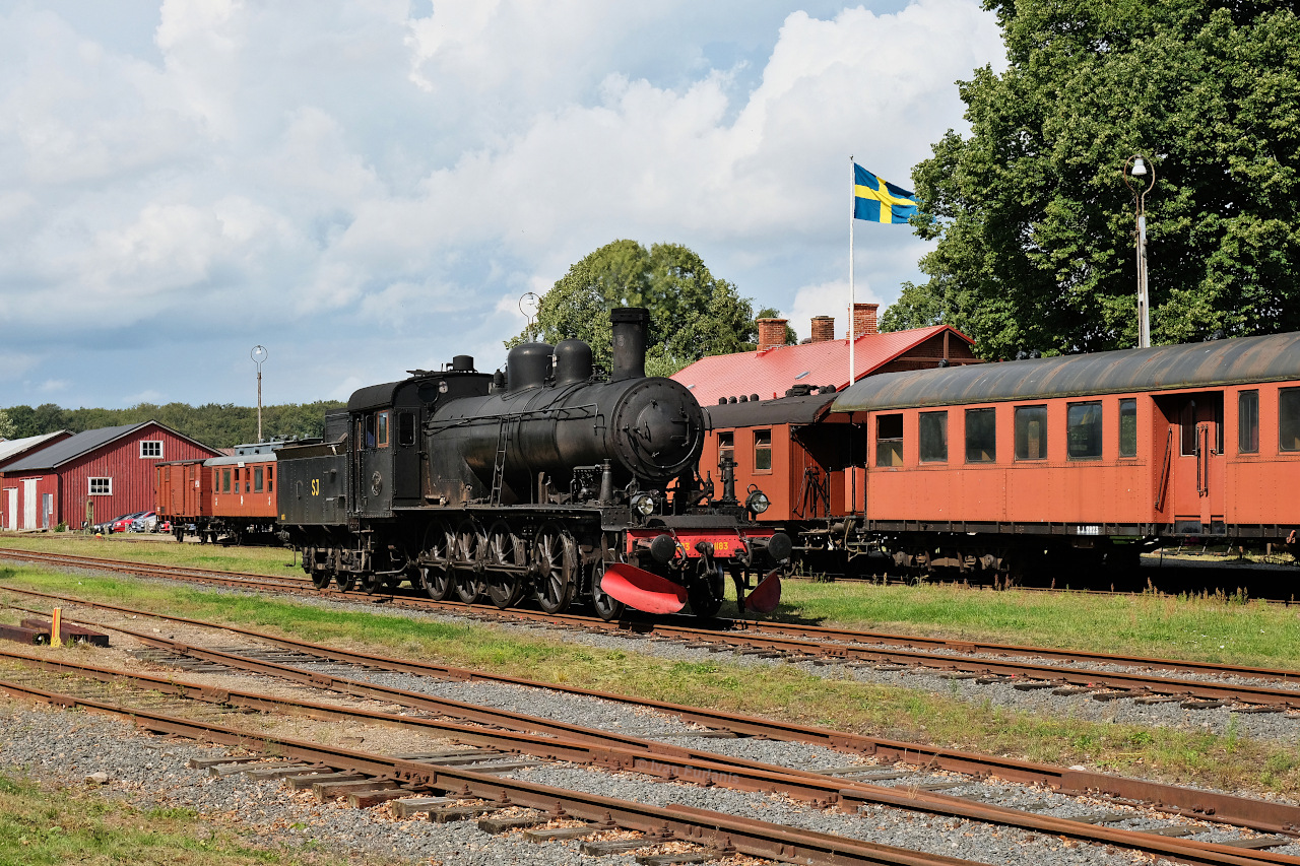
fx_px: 2202
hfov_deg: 32.9
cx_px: 650
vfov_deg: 22.3
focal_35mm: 61
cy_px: 433
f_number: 8
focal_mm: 40.8
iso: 800
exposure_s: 1/1250
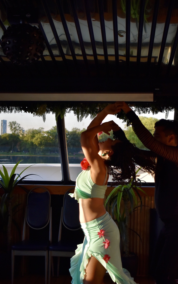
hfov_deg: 24.9
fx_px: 404
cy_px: 148
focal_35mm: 52
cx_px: 100
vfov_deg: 38.9
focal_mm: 32
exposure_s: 1/500
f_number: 4.5
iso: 800
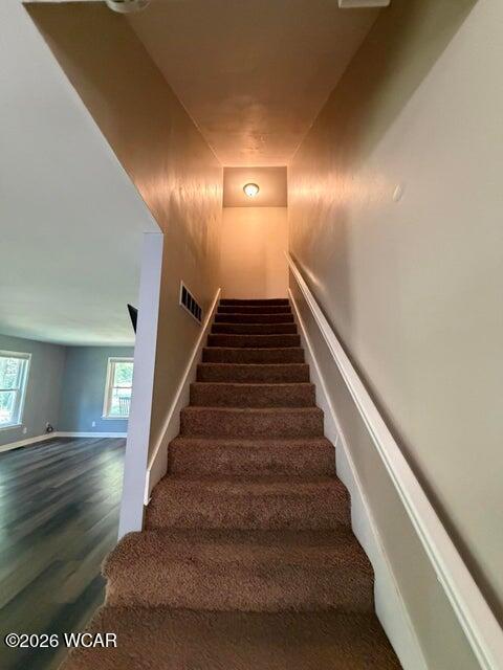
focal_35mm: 14
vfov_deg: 102.1
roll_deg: -0.3
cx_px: 252
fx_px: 271
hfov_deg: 85.7
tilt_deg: +9.7
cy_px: 335
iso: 800
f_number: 2.2
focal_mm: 2.22
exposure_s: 1/60
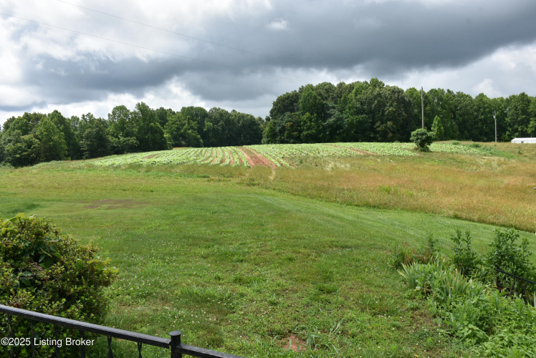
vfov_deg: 43.7
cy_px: 179
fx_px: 447
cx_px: 268
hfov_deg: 61.9
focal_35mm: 30
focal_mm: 20
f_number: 10
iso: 250
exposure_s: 1/400
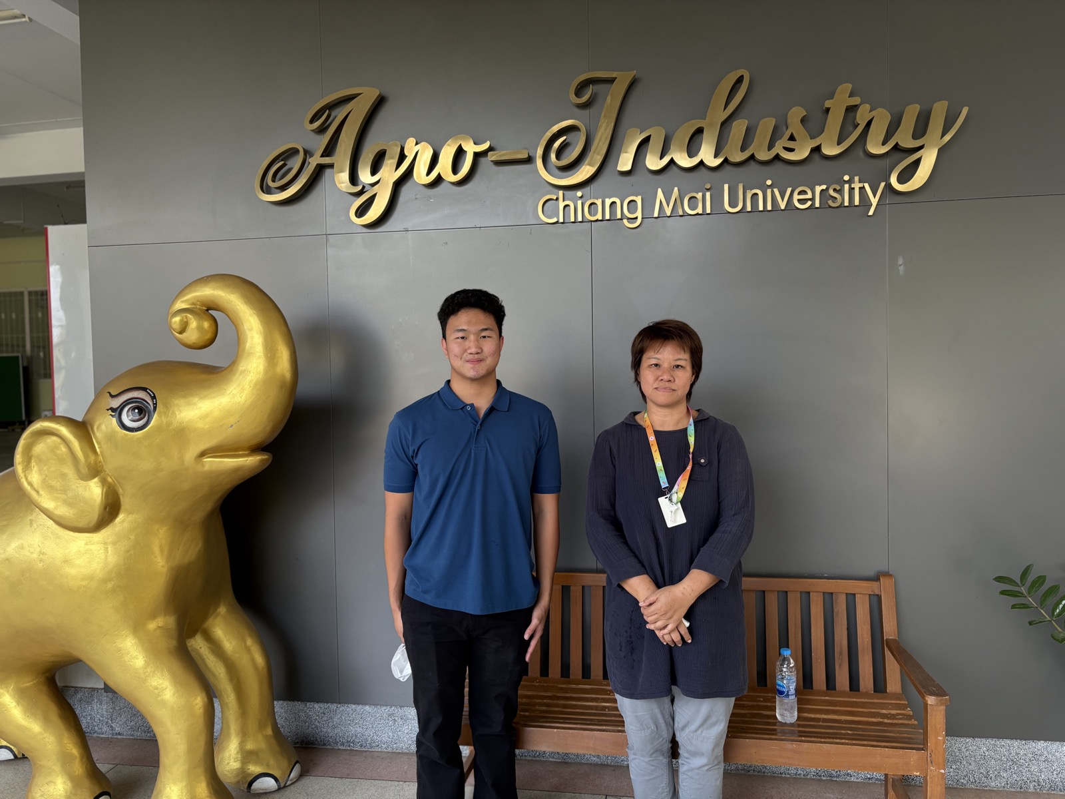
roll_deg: +2.0
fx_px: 800
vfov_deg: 53.1
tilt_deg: -2.0
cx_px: 532
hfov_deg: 67.3
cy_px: 400
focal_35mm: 26
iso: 80
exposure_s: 1/122
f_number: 1.6
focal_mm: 5.96
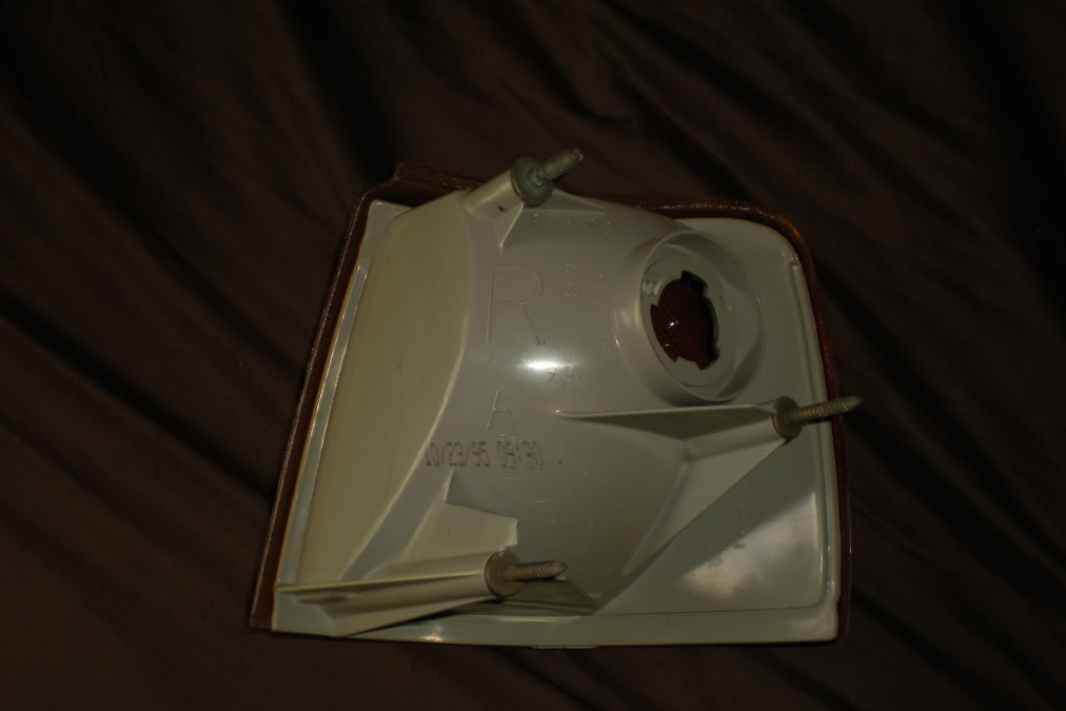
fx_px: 1185
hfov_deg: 48.5
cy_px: 374
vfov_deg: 33.4
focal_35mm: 40
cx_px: 538
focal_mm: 6.3
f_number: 3.1
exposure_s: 1/30
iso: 64
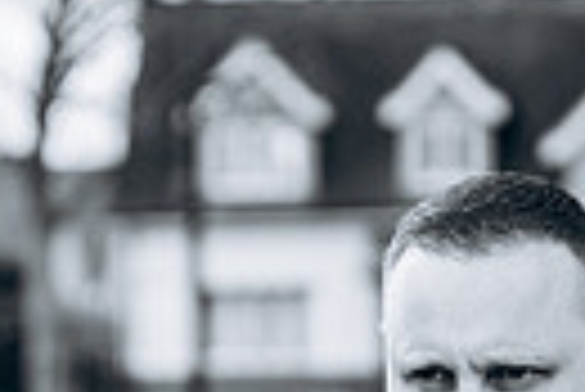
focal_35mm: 320
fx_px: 5206
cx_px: 162
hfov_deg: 6.4
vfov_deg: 4.3
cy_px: 638
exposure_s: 1/250
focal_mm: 70
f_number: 2.8
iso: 64
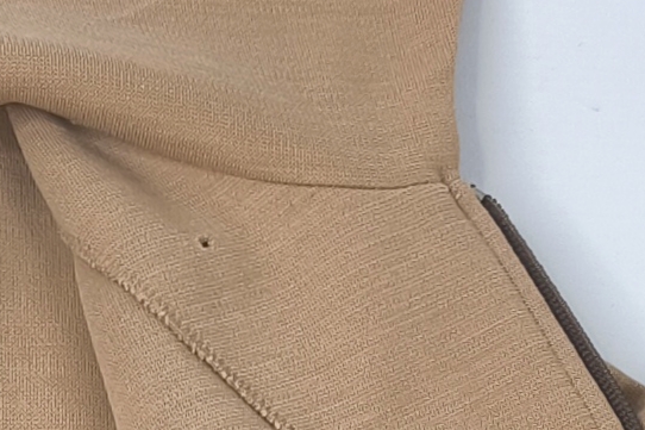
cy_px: 1258
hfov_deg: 11.8
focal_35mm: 163
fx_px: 2919
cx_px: -463
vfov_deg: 7.5
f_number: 1.9
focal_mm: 6.92
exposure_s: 1/100
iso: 64
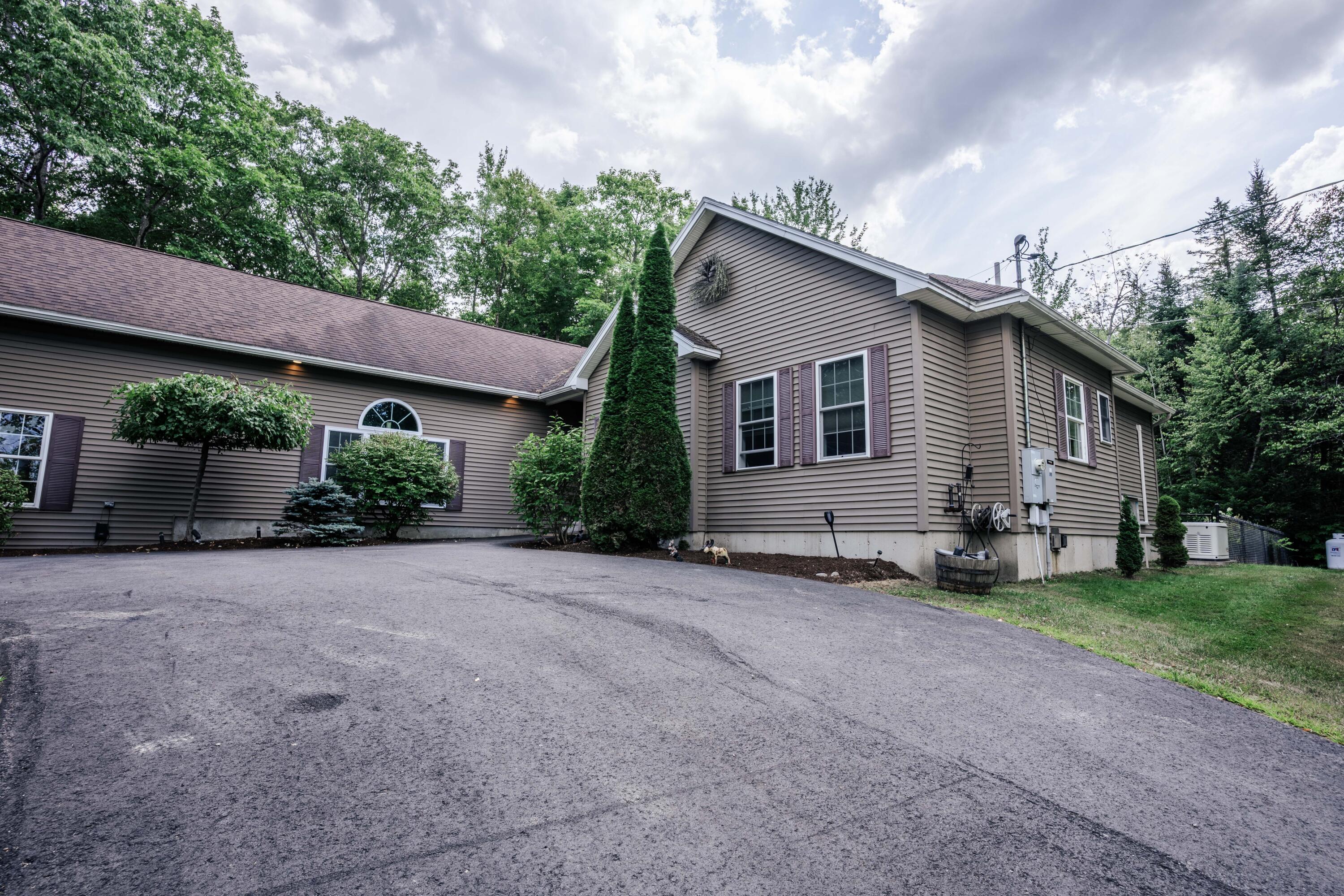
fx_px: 635
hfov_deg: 93.3
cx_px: 672
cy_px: 448
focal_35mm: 17
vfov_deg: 70.4
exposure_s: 1/250
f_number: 8
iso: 100
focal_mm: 17
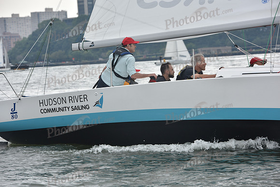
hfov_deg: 11.7
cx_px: 140
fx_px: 1361
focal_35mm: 175
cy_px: 94
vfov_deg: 7.9
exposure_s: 1/800
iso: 400
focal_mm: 175
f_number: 8
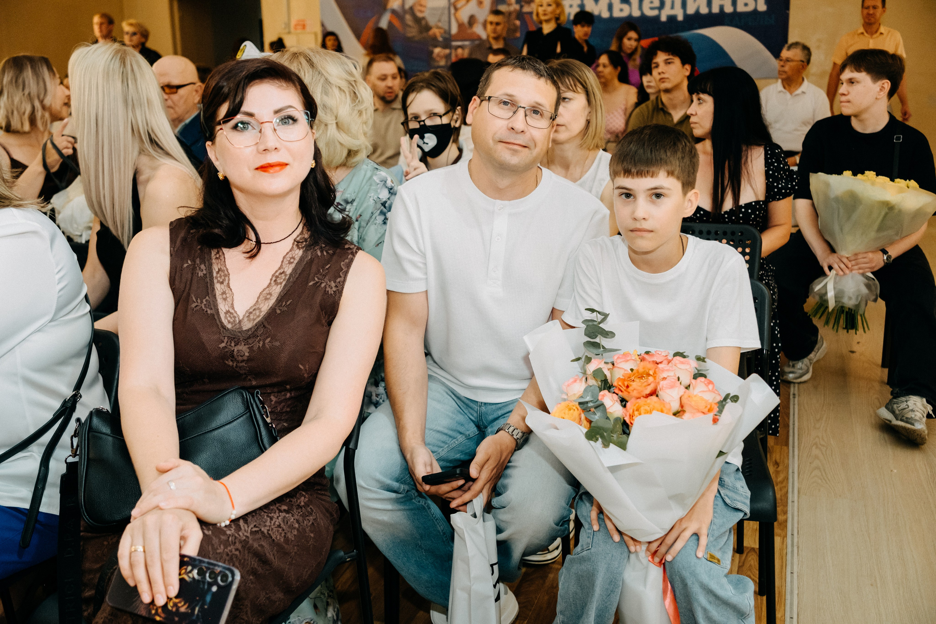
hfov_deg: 50.7
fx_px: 988
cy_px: 312
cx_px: 468
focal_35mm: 38
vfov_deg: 35.1
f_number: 2.8
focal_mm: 25.4
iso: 1000
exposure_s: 1/160
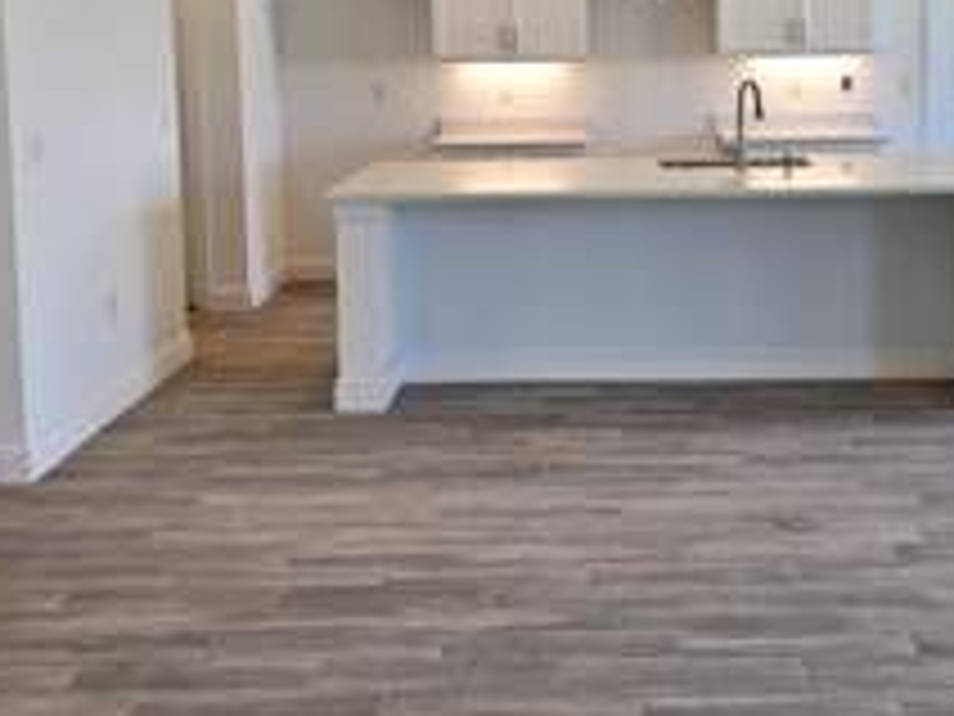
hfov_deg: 36.6
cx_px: 585
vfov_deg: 27.5
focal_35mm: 52
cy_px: 142
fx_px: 1433
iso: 80
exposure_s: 1/120
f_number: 1.7
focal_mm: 6.3
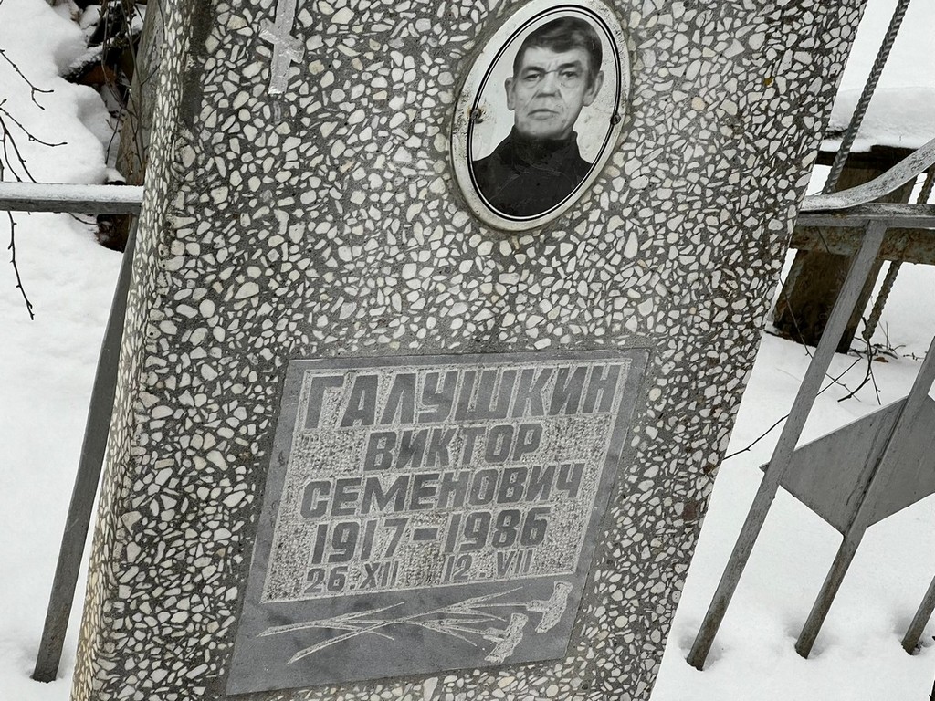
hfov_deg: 25.3
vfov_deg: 19.1
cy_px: 350
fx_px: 2080
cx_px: 468
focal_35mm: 77
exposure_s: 1/99
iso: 64
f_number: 2.8
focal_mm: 9
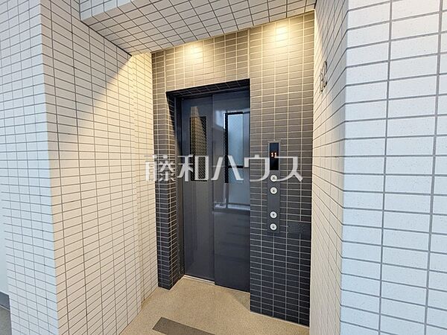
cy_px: 168
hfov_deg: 102.1
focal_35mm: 14
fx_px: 181
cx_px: 224
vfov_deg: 85.7
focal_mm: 1.83
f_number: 2.2
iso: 187
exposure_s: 1/25
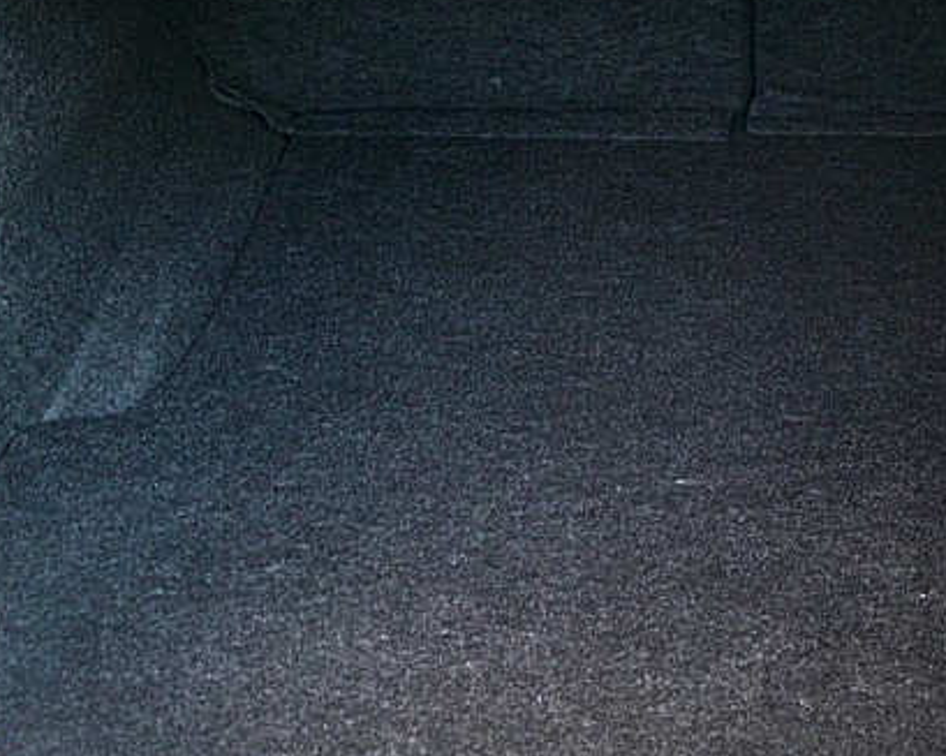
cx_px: 636
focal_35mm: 55
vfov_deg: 27.6
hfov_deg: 33.8
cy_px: 391
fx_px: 1540
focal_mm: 6.3
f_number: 2.8
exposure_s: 1/30
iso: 800
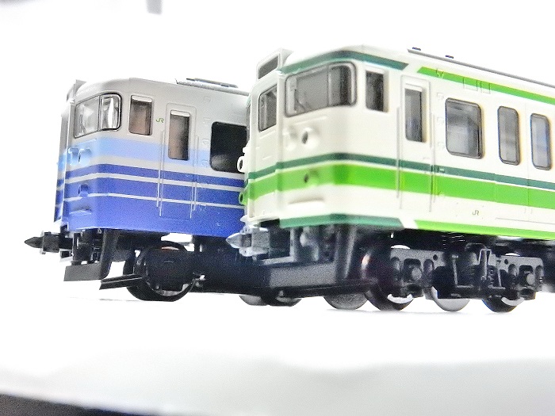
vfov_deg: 33.6
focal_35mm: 43
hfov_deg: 43.9
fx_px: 689
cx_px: 278
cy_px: 208
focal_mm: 7.6
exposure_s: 1/60
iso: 3200
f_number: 4.2
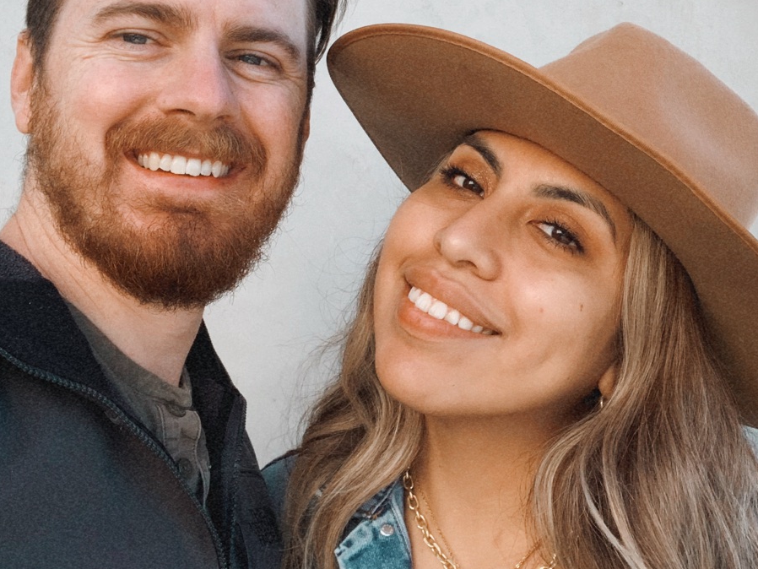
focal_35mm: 57
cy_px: 204
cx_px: 444
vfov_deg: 25.6
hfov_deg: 33.7
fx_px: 1248
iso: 16
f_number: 2.2
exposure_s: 1/161
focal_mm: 2.87
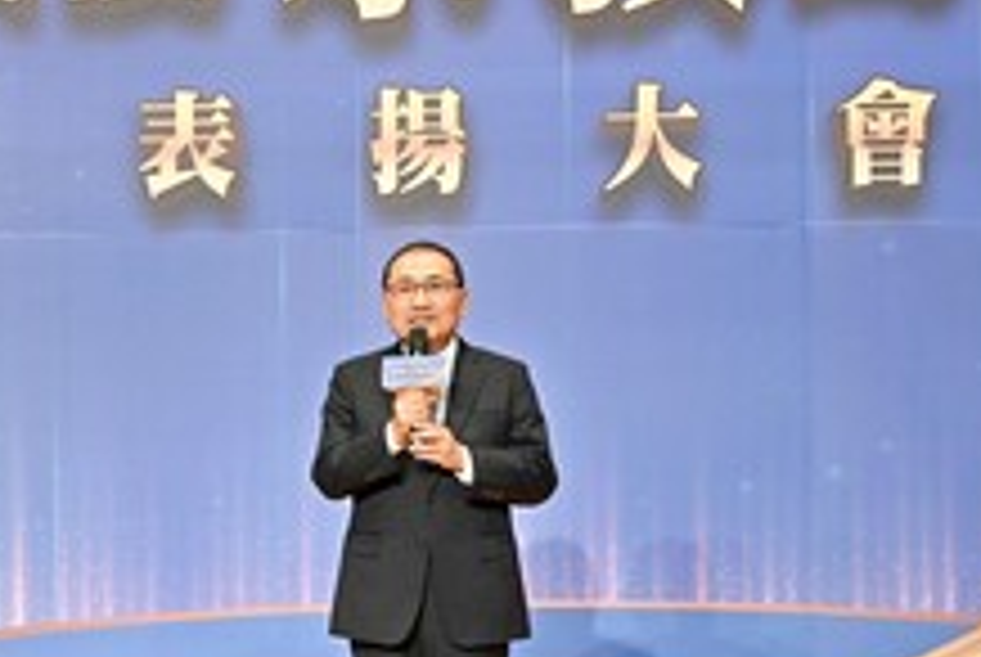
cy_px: 340
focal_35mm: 220
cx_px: 436
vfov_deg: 6.3
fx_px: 6003
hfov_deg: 9.3
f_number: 4
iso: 500
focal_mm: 120
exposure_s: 1/125
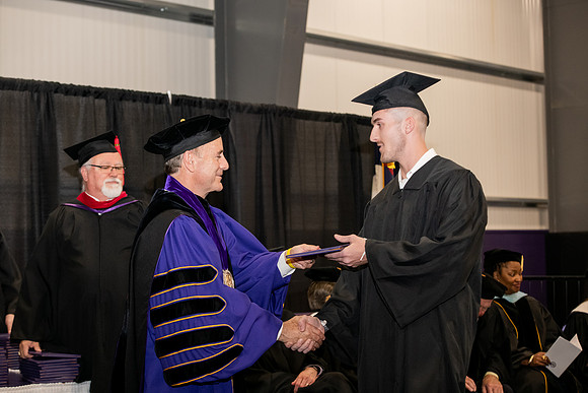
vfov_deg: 19.5
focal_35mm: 70
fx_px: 1144
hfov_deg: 28.8
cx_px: 294
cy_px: 196
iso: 2000
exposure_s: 1/200
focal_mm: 70
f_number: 5
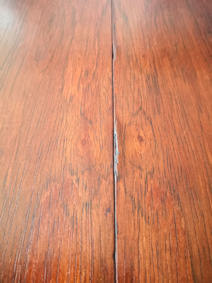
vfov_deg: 65.3
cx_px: 106
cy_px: 142
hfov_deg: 51.4
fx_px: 220
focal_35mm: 27
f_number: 1.6
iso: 320
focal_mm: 3.95
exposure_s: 1/33.3
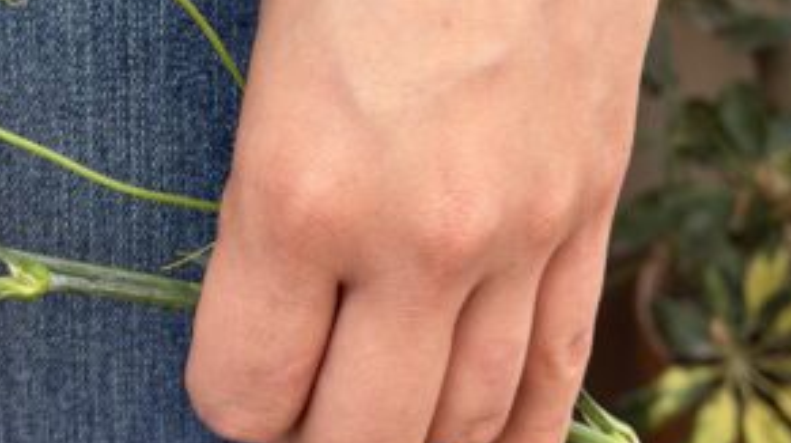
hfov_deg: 29.4
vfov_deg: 16.3
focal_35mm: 72
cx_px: 391
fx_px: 1509
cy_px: -24
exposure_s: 1/415
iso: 64
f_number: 1.78
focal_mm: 6.76
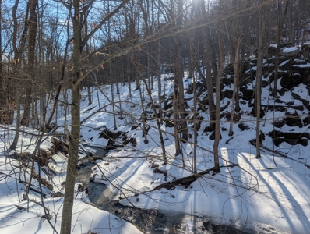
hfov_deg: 71.5
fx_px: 215
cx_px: 155
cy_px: 117
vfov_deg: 57.0
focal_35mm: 24
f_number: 1.68
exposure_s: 1/7937
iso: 23
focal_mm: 6.9
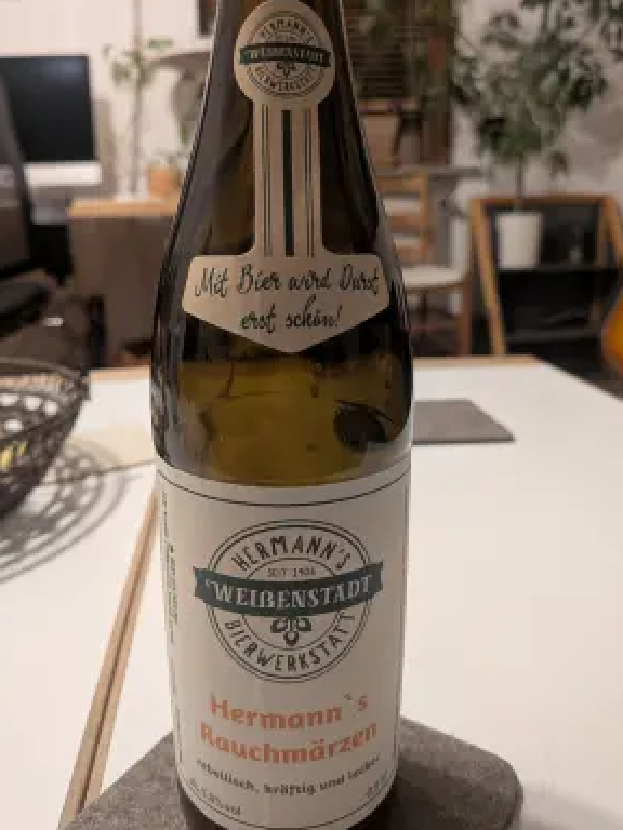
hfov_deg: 54.9
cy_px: 406
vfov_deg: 69.4
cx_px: 303
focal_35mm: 25
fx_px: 600
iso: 630
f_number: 1.7
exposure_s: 1/50
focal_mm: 4.53
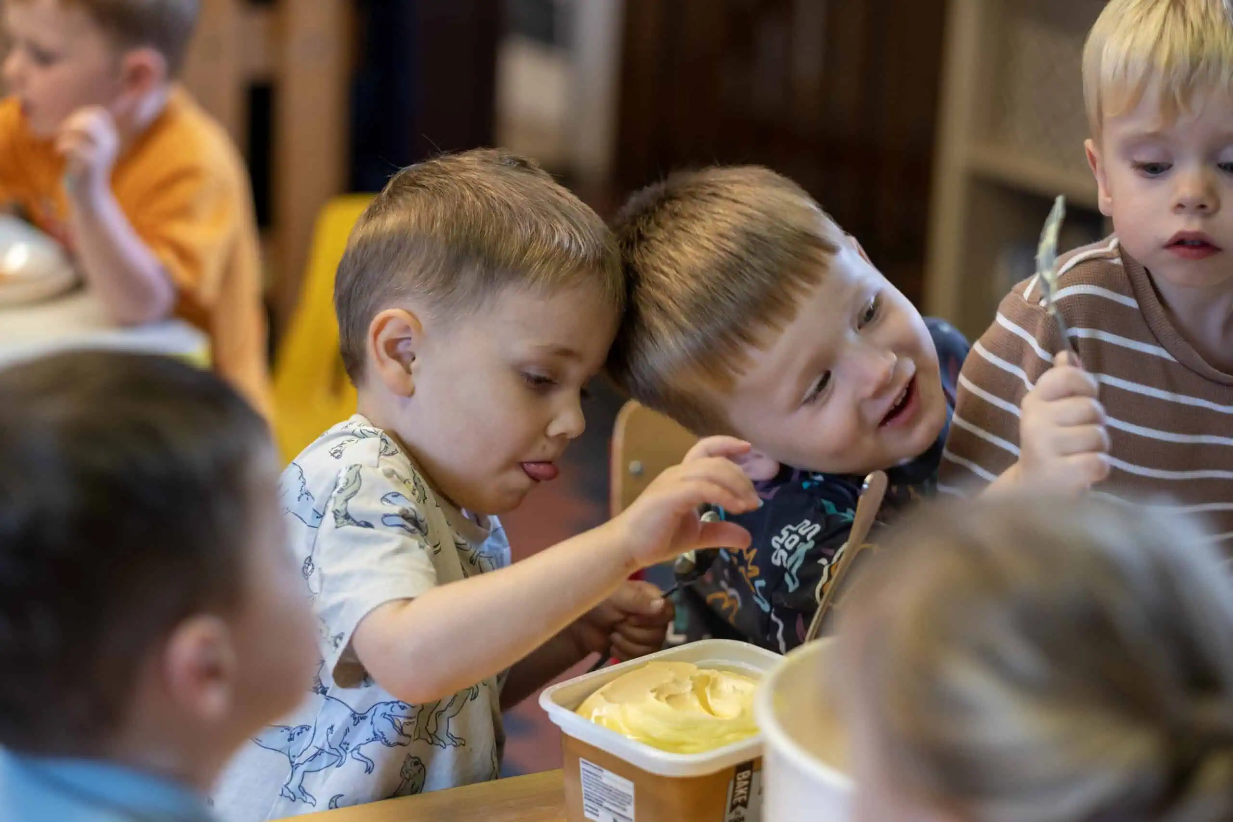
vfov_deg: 16.3
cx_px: 616
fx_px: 2877
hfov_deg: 24.2
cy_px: 411
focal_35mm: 84
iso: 320
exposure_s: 1/200
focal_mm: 56
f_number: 1.8
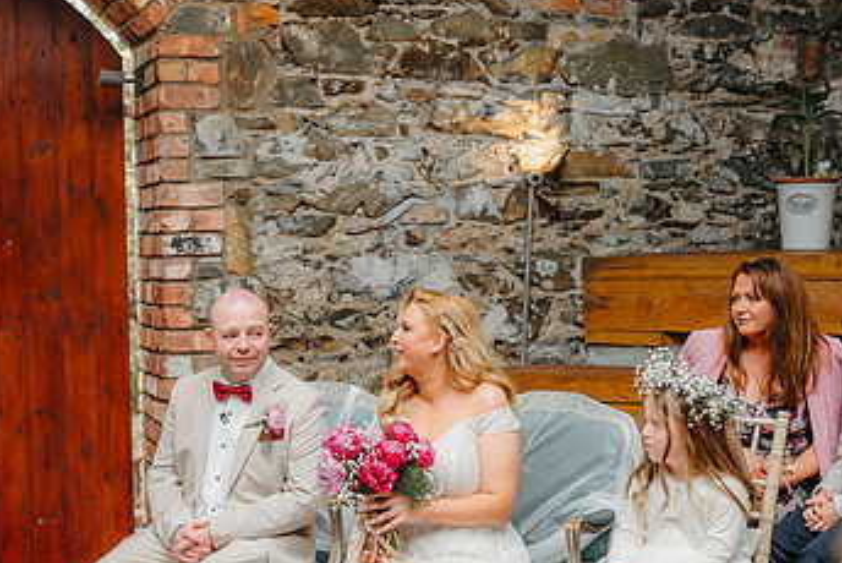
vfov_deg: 23.0
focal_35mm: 59
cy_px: 339
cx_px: 301
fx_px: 1381
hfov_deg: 33.7
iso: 100
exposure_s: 1/500
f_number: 2
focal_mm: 35
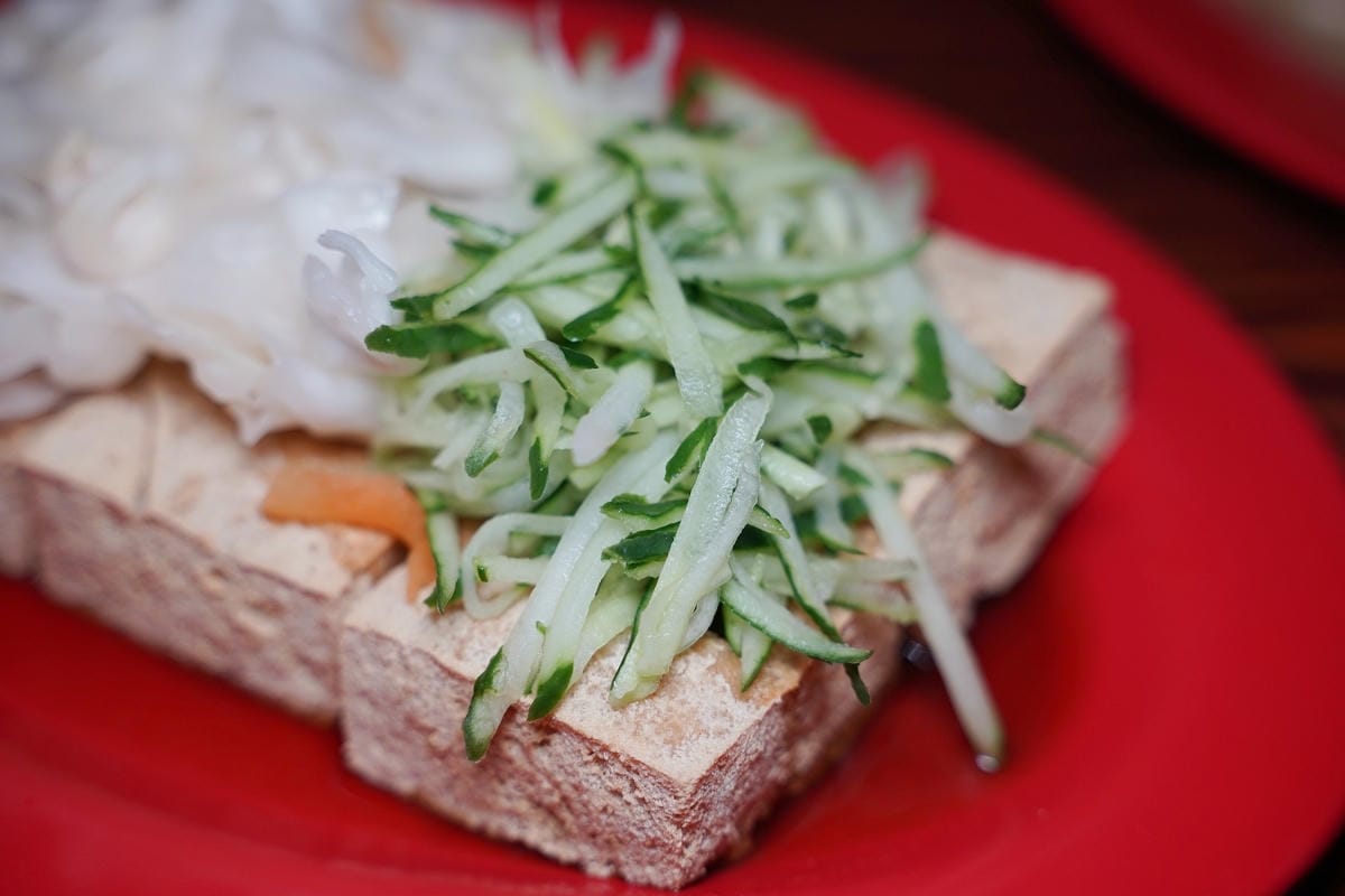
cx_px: 672
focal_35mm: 75
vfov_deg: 18.2
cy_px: 448
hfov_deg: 27.0
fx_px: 2802
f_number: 4
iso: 200
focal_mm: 75
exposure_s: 1/80
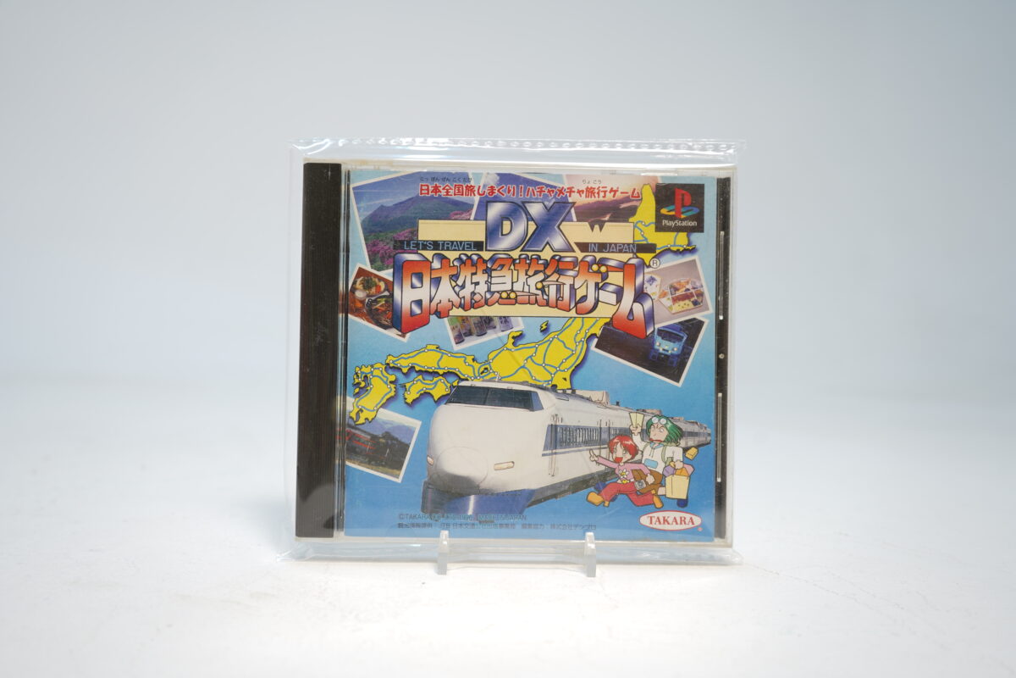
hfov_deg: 54.4
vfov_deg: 37.9
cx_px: 508
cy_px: 339
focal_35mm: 35
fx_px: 988
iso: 64
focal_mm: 35
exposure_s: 1/4
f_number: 5.6
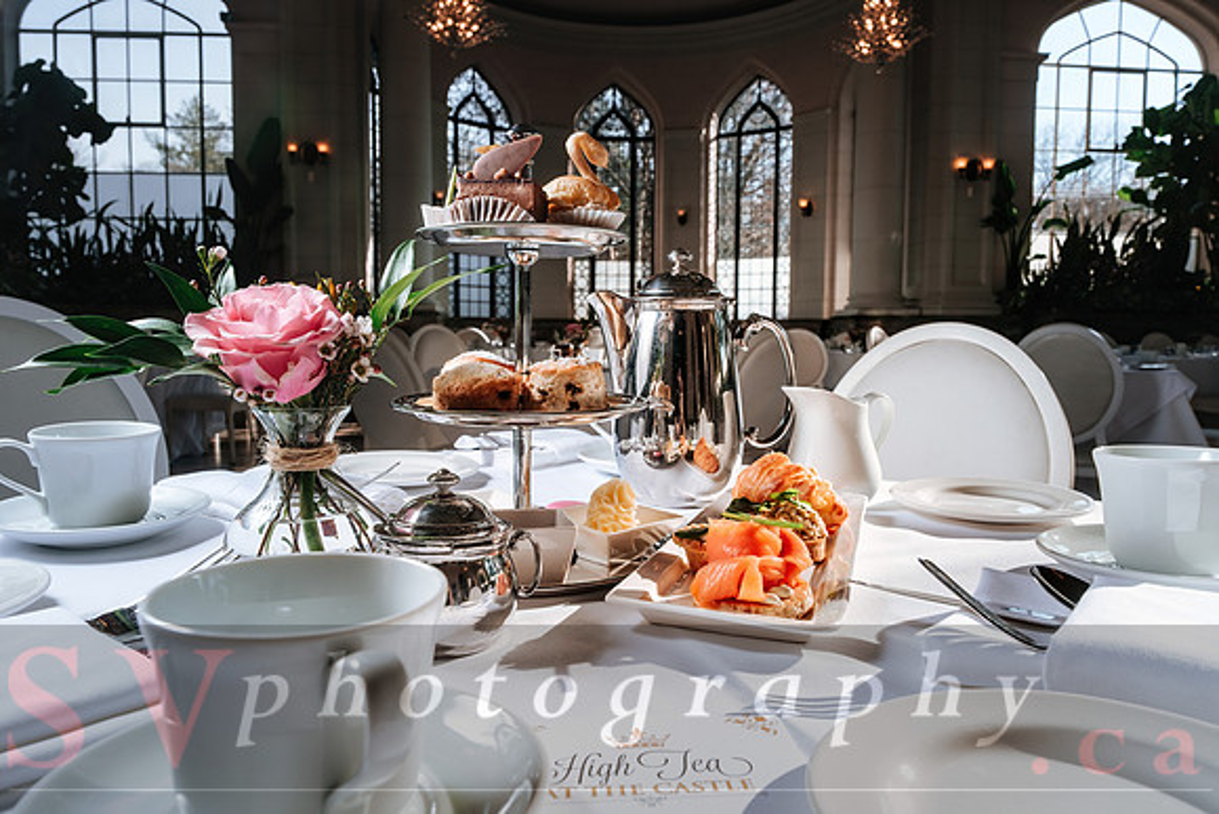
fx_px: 815
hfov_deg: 73.6
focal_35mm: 24
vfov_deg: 53.1
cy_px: 407
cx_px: 610
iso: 160
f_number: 8
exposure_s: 1/60
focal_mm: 16
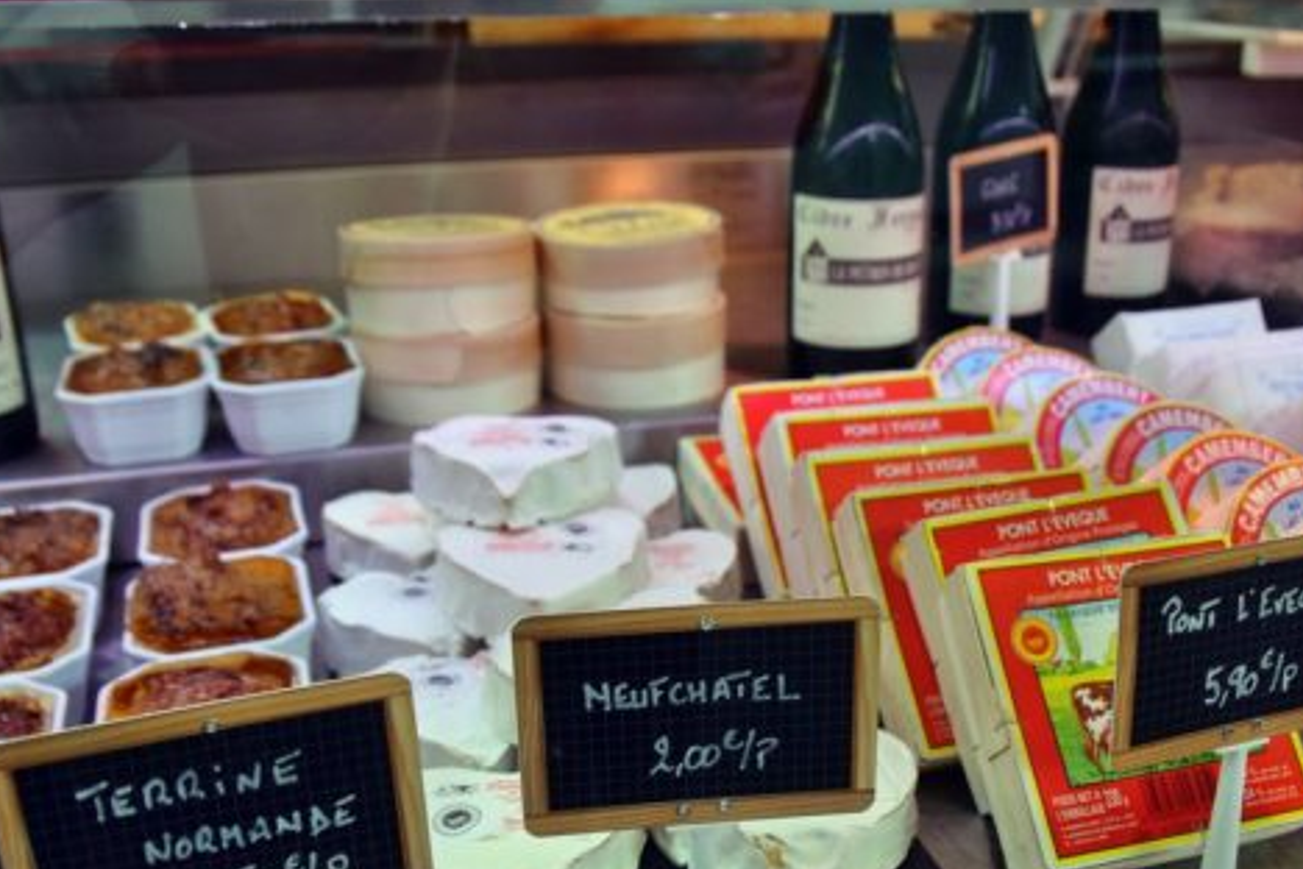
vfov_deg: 32.4
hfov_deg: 47.2
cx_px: 766
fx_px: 1484
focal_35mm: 41
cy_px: 581
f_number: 4.5
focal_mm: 20
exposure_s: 1/400
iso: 640
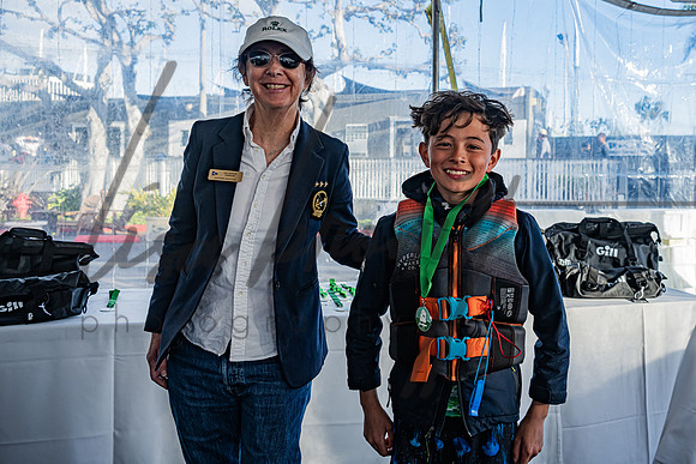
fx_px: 677
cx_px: 427
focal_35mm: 35
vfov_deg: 37.7
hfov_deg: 53.9
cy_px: 179
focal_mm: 28.5
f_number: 5
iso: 200
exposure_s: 1/250
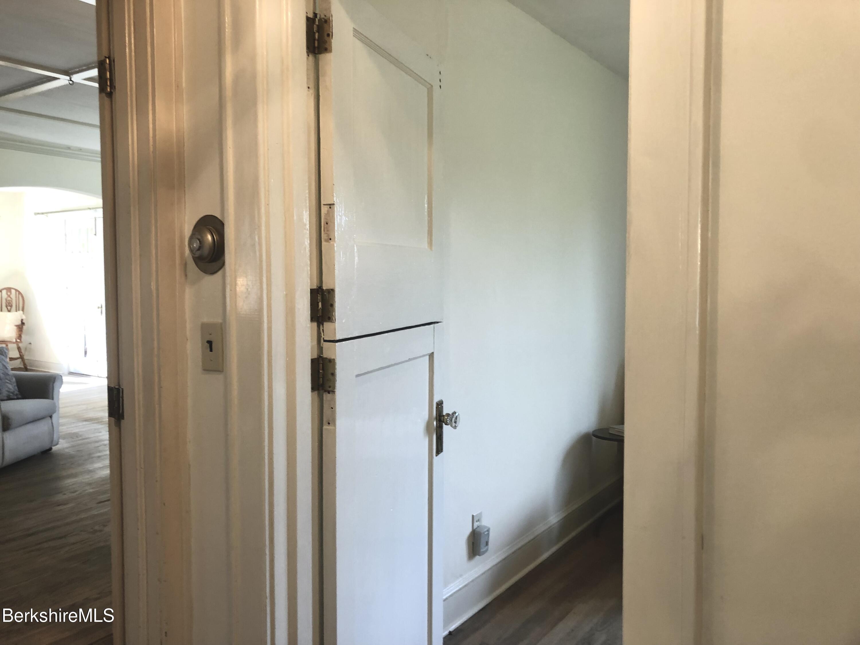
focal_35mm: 28
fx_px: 696
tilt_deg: -0.3
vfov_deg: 49.7
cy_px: 322
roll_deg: +0.0
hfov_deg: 63.4
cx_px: 430
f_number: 1.8
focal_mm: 3.99
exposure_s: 1/24
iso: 40
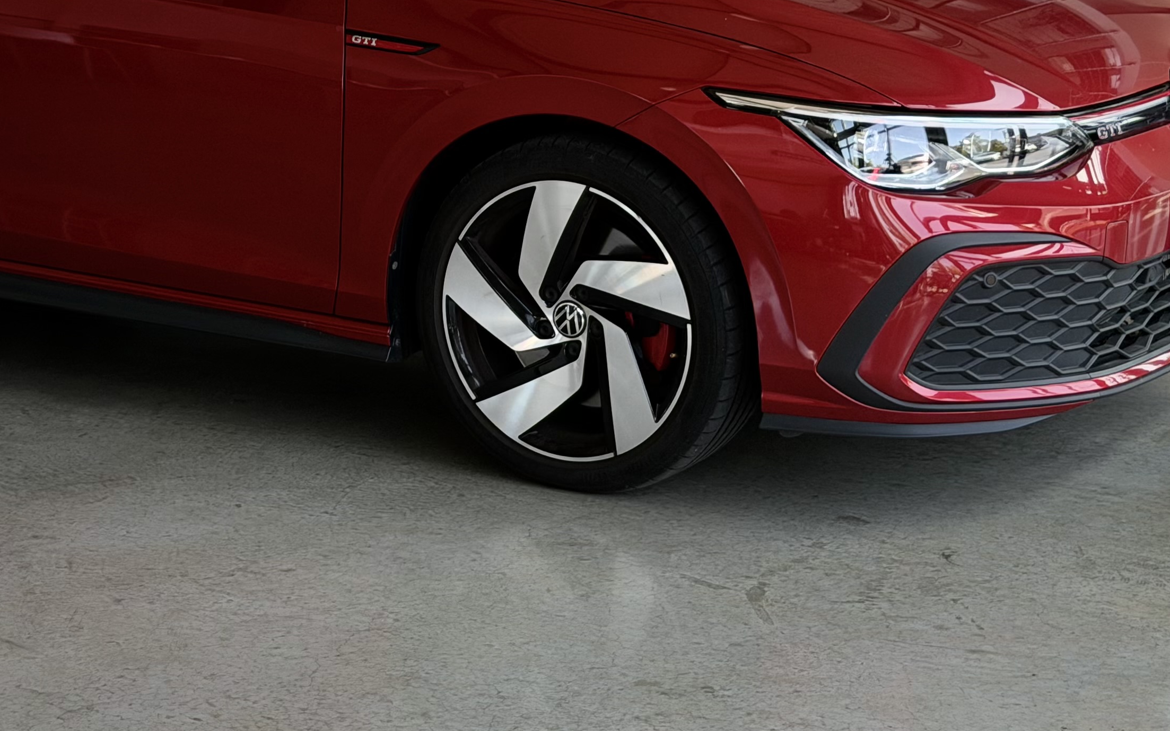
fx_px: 2966
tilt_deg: -10.1
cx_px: 353
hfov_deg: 22.2
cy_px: 138
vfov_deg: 14.0
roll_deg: +2.0
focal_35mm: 93
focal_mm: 6.76
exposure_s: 1/219
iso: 125
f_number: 1.78
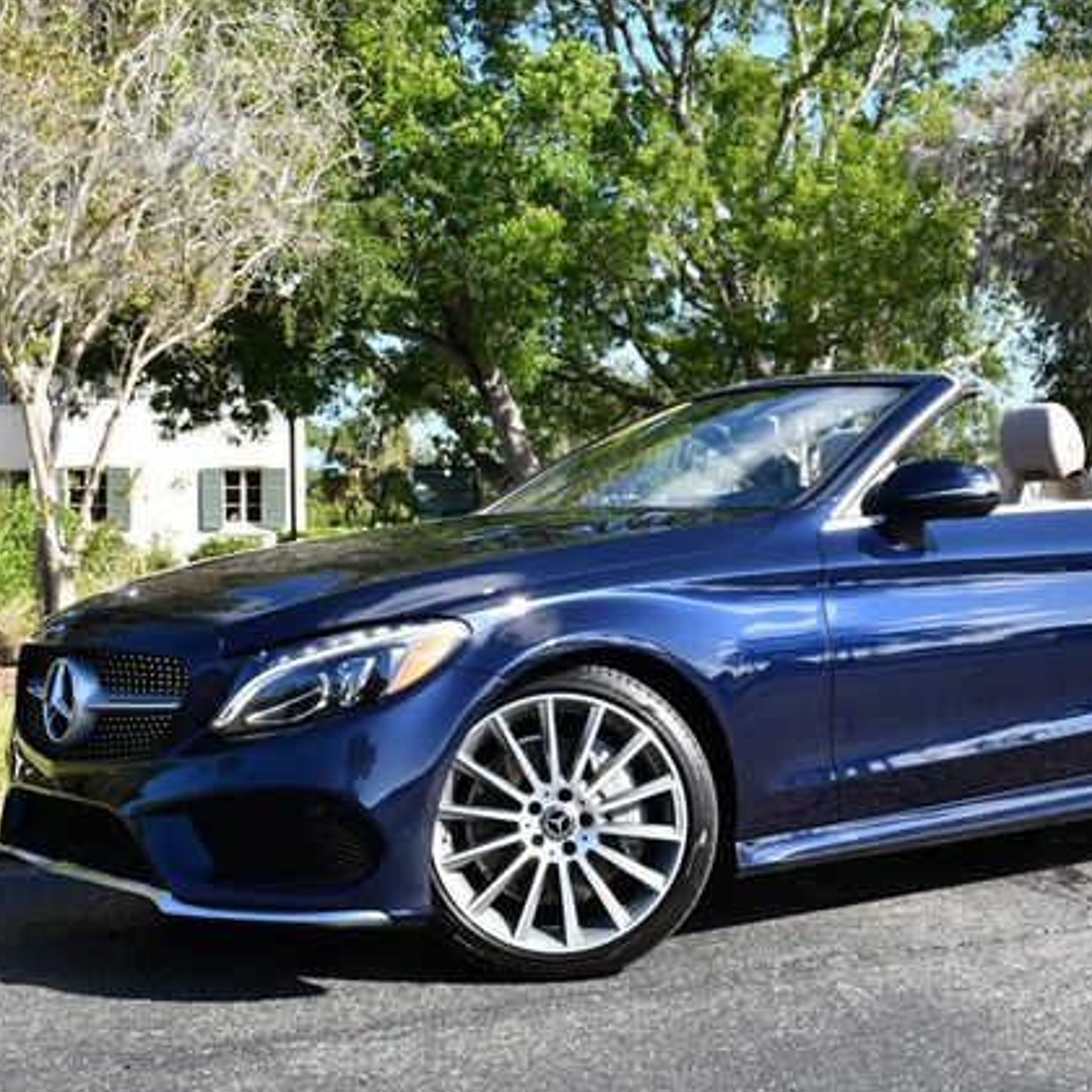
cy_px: 546
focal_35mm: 57
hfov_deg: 29.8
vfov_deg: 30.0
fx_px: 2034
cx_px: 733
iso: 180
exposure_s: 1/250
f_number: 8
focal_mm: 22
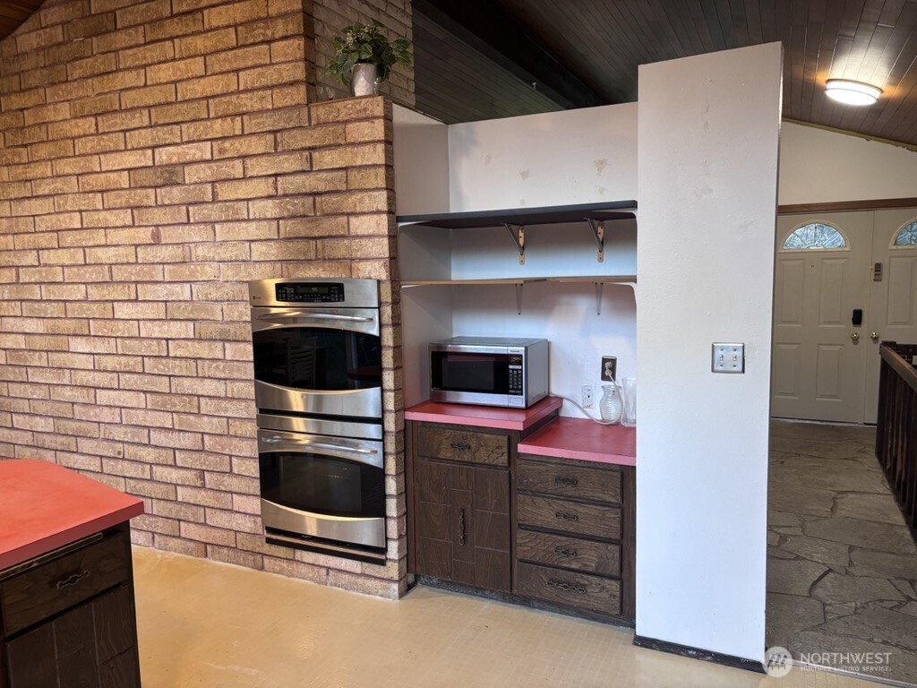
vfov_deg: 53.1
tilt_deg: -6.7
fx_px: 689
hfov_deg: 67.3
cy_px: 344
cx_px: 458
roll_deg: +1.0
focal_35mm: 26
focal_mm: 5.96
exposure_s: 1/60
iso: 160
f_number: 1.6
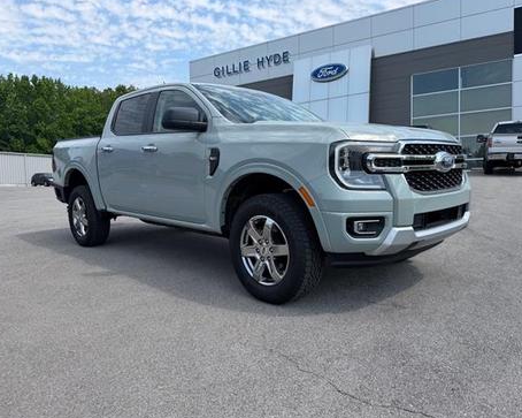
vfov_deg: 54.9
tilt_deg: -2.8
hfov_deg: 66.0
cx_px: 262
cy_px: 208
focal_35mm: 26
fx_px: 402
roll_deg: +1.3
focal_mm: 6.76
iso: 80
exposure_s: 1/3759
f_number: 1.78
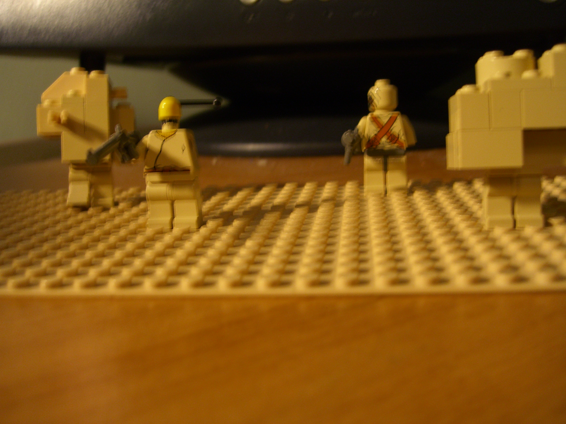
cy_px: 212
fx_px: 621
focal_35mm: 38
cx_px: 283
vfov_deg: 37.7
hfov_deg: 49.0
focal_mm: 7.9
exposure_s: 1/8
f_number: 2.8
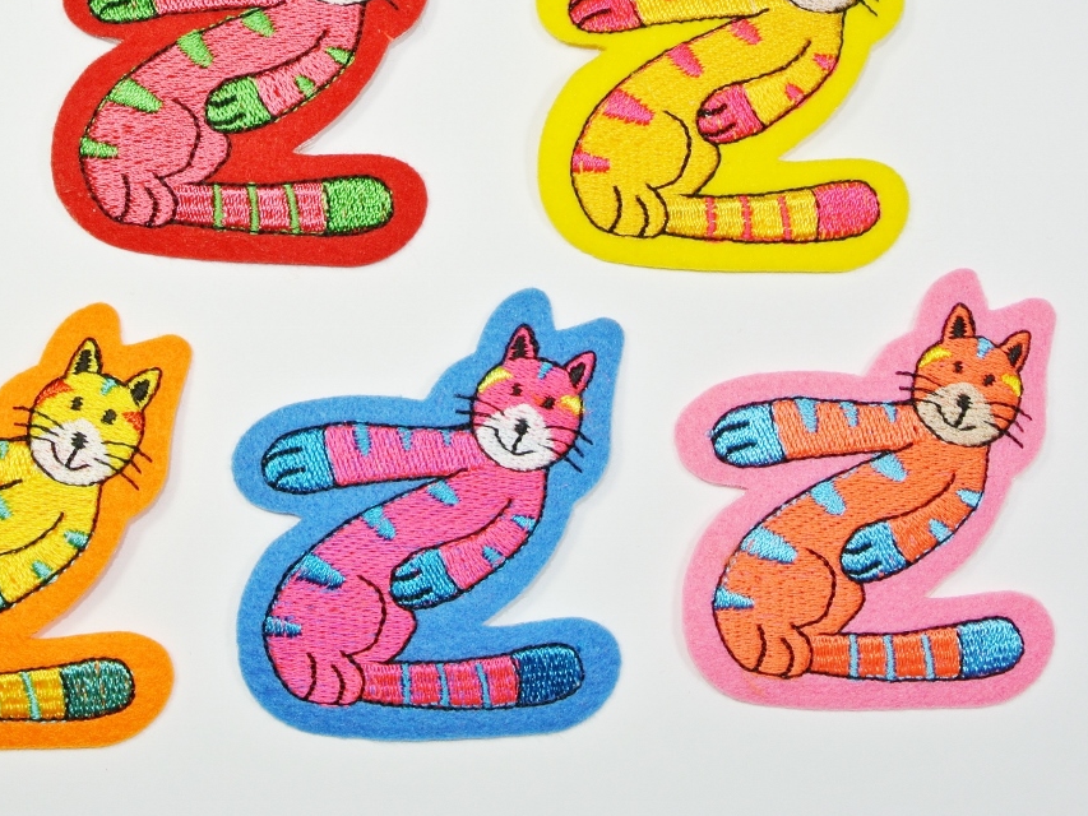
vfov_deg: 28.0
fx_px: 1635
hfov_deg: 36.7
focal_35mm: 52
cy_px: 326
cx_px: 454
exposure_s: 1/60
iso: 100
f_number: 9
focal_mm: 13.6
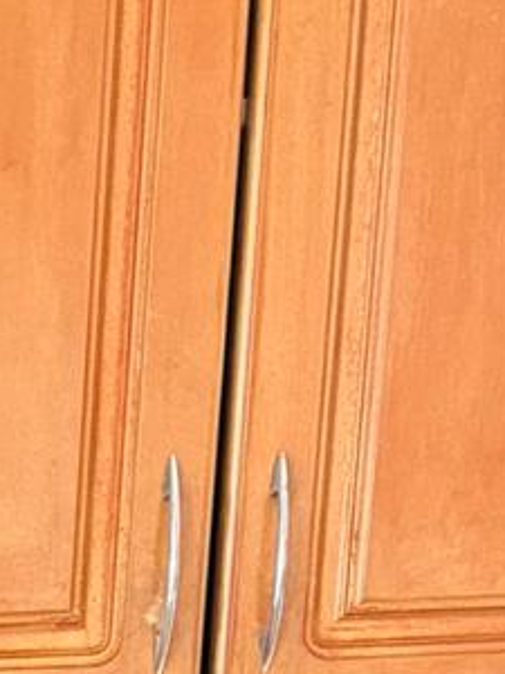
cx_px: -774
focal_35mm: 123
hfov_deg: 10.2
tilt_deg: -15.9
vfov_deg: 13.8
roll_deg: +1.9
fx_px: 2393
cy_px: 1321
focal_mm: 6.76
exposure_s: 1/60
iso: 400
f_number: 1.78
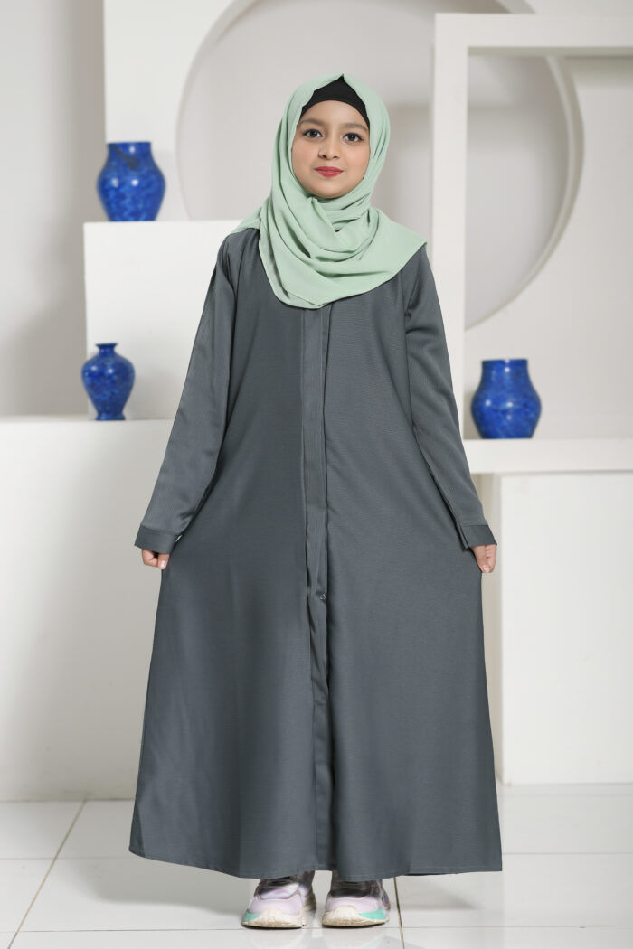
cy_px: 474
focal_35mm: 85
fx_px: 2242
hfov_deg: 16.1
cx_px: 316
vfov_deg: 23.9
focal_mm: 85
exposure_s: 1/160
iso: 160
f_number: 3.5
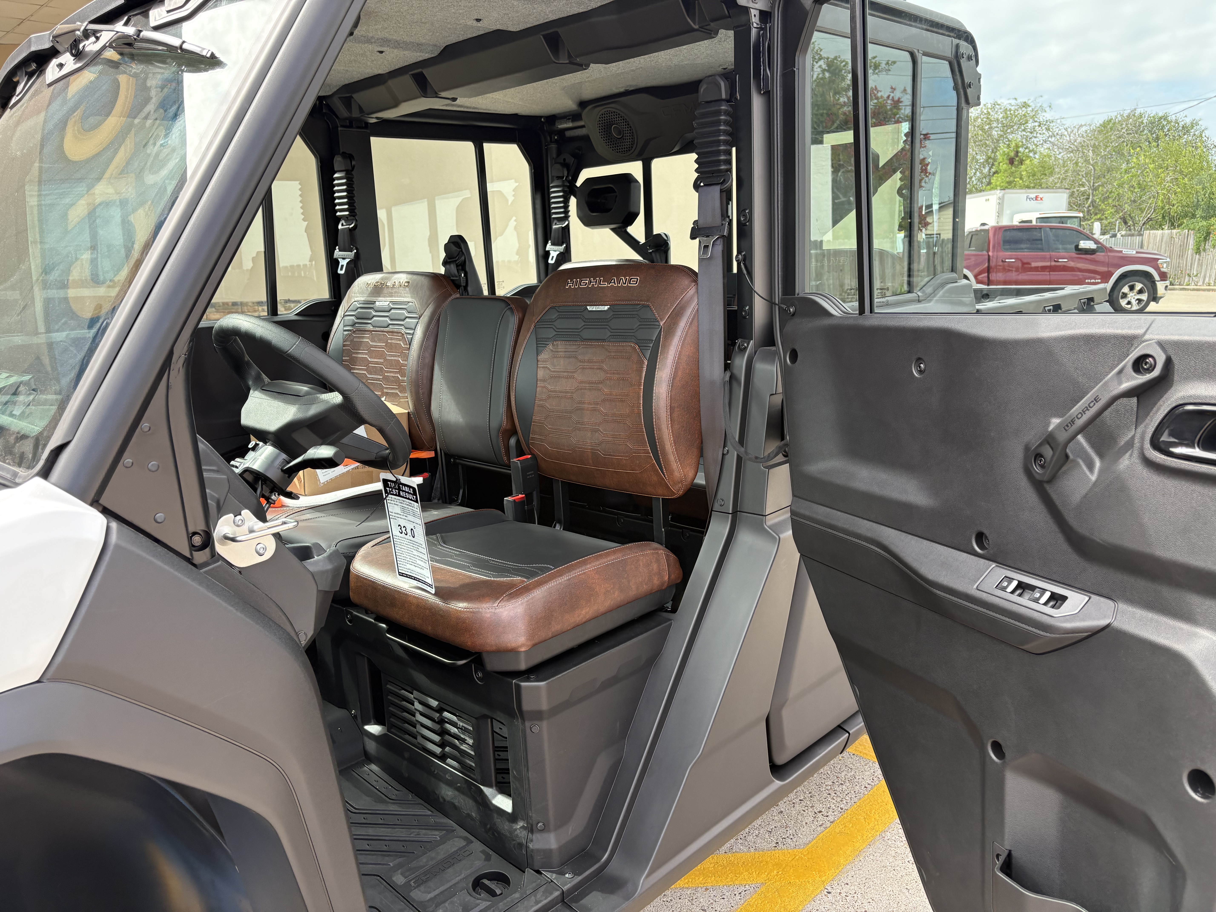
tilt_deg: -8.2
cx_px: 608
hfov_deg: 67.3
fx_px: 913
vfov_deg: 53.1
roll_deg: +2.1
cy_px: 456
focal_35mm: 26
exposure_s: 1/496
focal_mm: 5.96
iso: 64
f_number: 1.6
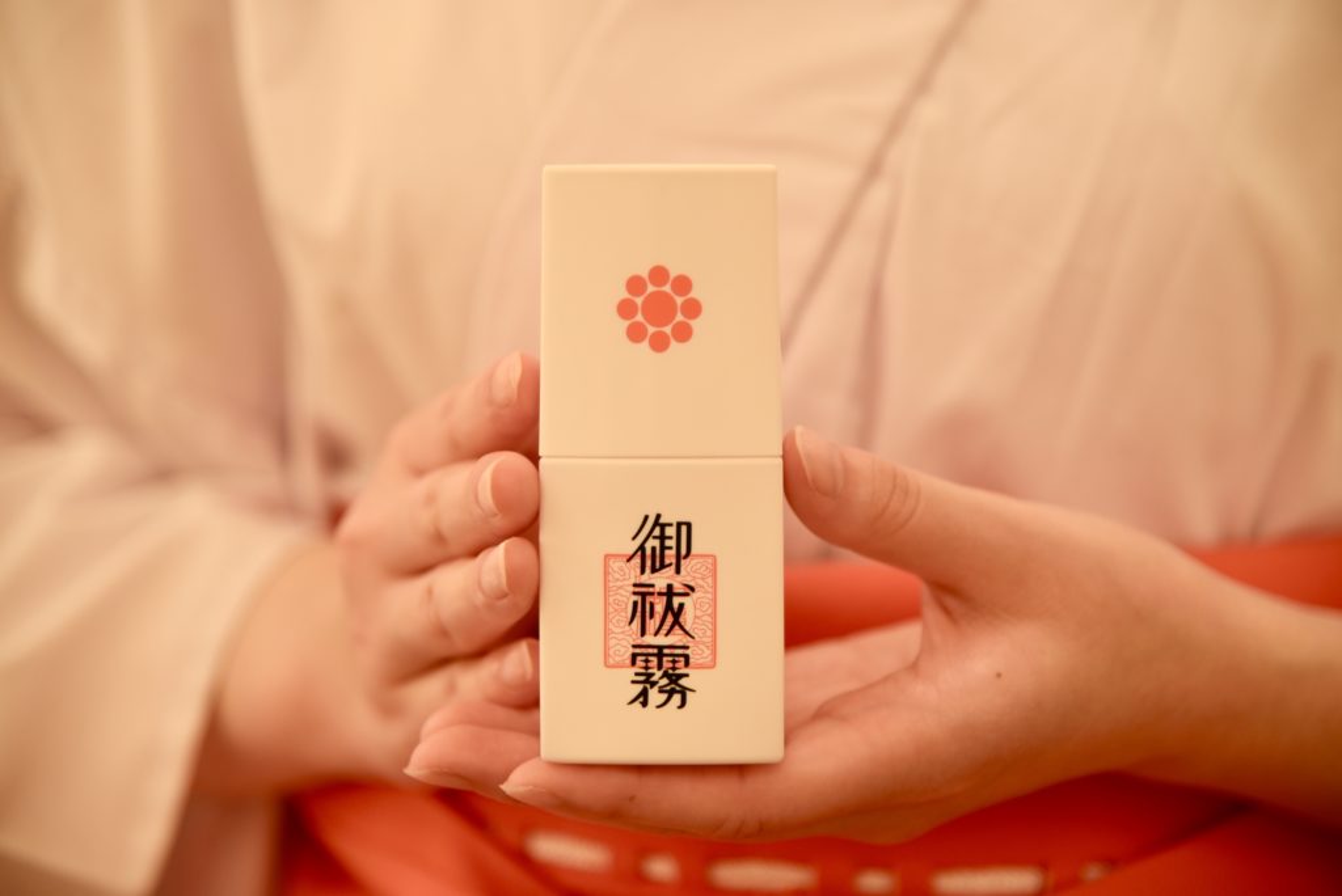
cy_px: 448
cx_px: 671
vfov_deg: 13.1
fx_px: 3916
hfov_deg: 19.4
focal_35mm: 105
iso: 450
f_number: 4
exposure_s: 1/60
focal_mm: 105
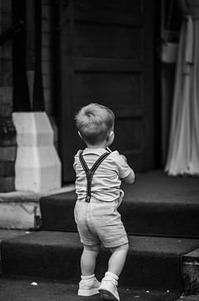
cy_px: 182
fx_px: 866
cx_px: 91
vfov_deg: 19.6
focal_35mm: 104
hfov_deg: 13.1
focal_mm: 85
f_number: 1.8
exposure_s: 1/320
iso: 100
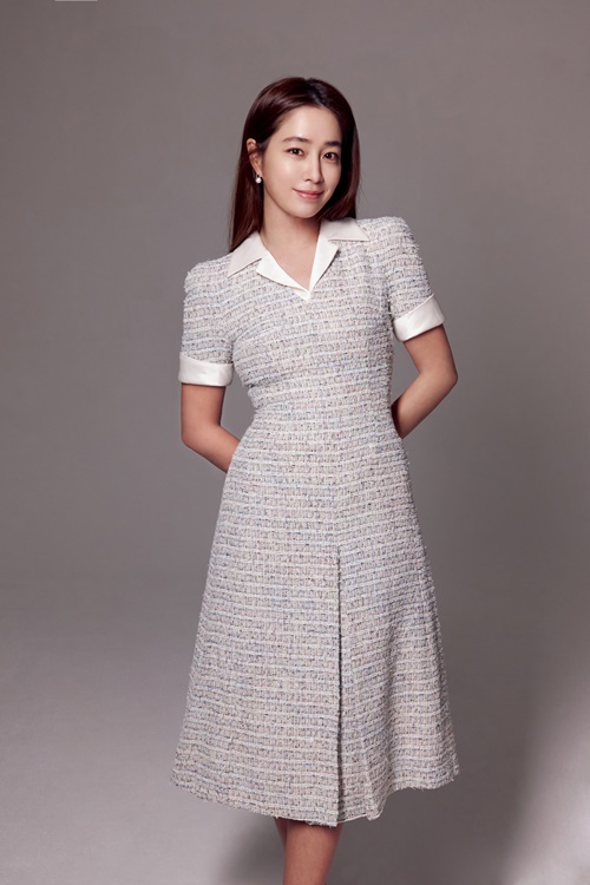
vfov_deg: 39.6
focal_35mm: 50
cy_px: 442
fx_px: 1229
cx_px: 295
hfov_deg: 27.0
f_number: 7.1
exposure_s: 1/125
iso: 1600
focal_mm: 33
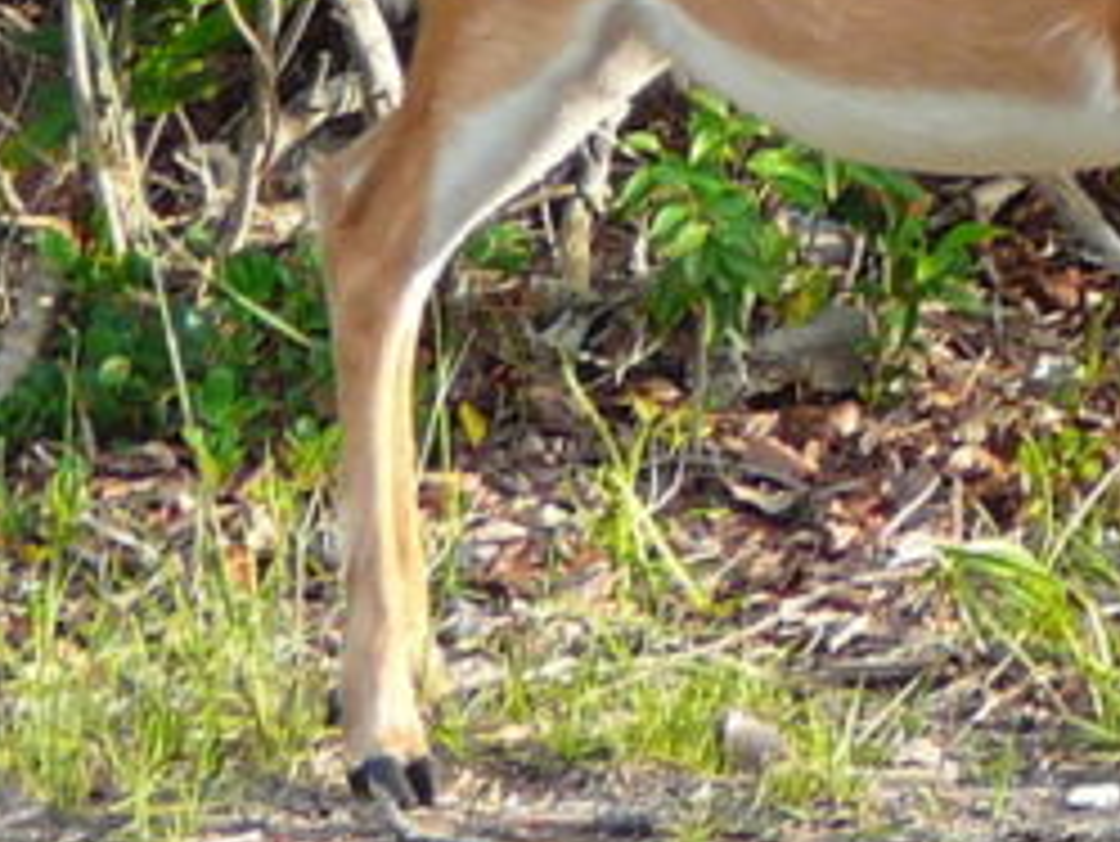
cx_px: 1138
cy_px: -176
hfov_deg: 2.5
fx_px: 25281
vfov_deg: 1.9
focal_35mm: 781
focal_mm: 28.2
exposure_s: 1/50
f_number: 4.1
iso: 80
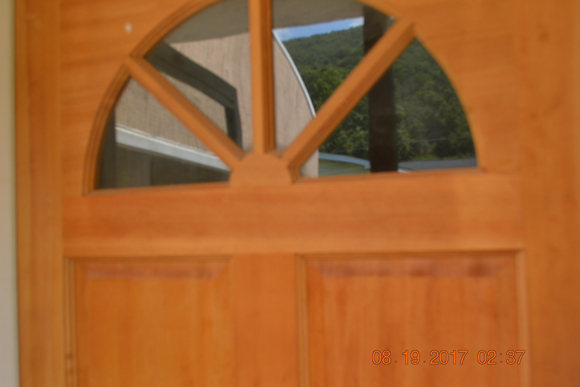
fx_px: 580
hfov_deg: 53.1
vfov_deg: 36.9
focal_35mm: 36
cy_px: 194
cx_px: 290
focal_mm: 24
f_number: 5.6
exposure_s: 1/125
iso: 320
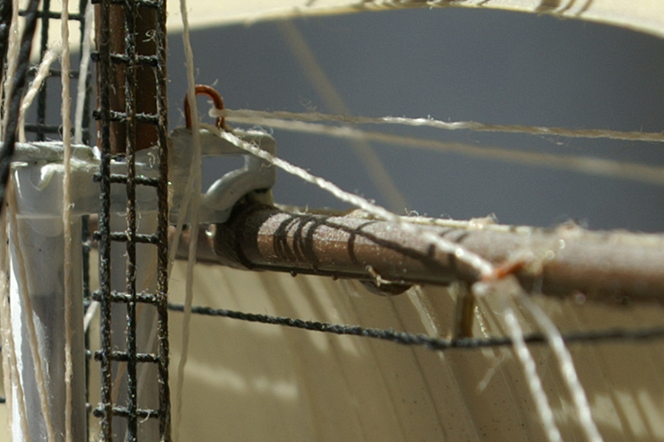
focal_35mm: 266
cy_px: 532
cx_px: 239
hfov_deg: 7.7
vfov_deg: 5.1
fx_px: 4902
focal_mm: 50
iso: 100
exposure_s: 1/160
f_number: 10
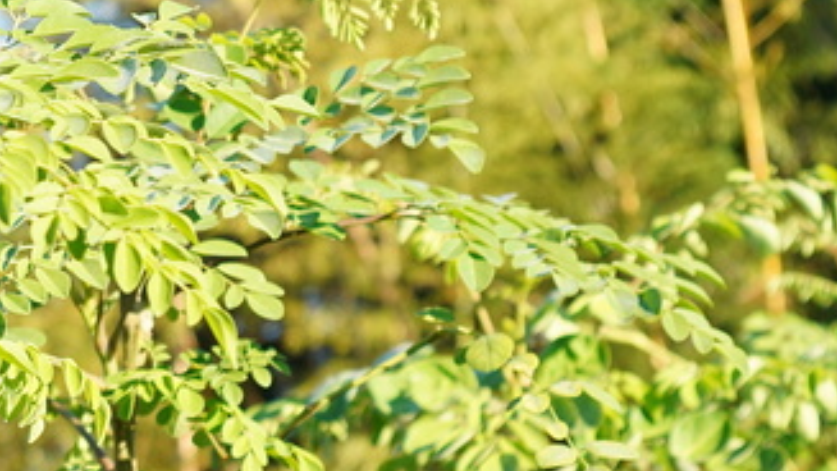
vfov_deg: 7.6
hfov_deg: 12.9
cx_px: -289
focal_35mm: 160
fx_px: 3551
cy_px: 172
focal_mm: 35
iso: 100
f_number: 4.5
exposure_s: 1/160
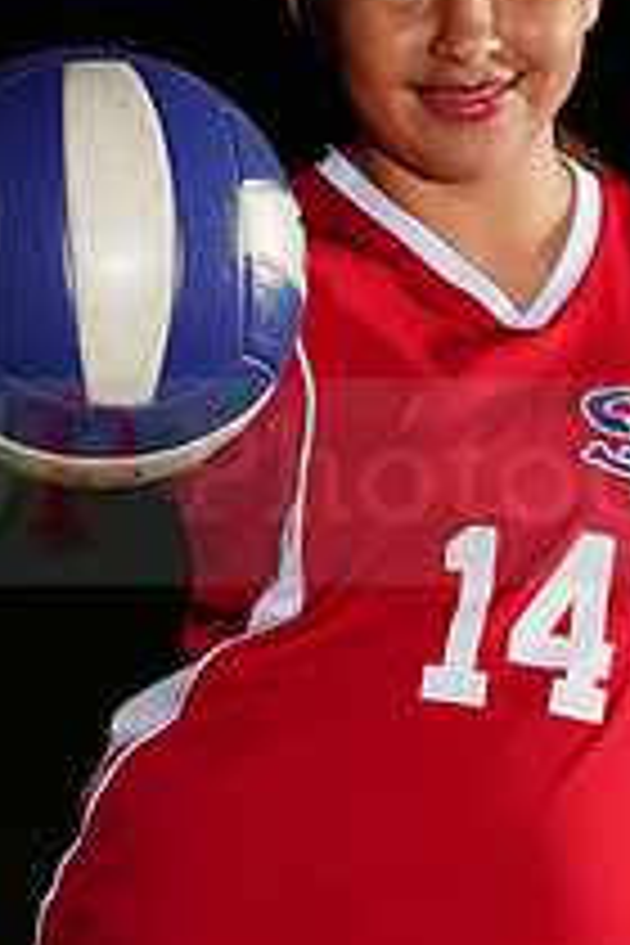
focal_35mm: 452
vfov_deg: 4.6
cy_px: 441
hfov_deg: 3.0
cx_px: 502
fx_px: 11864
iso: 400
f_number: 9
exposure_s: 1/125
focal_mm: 164
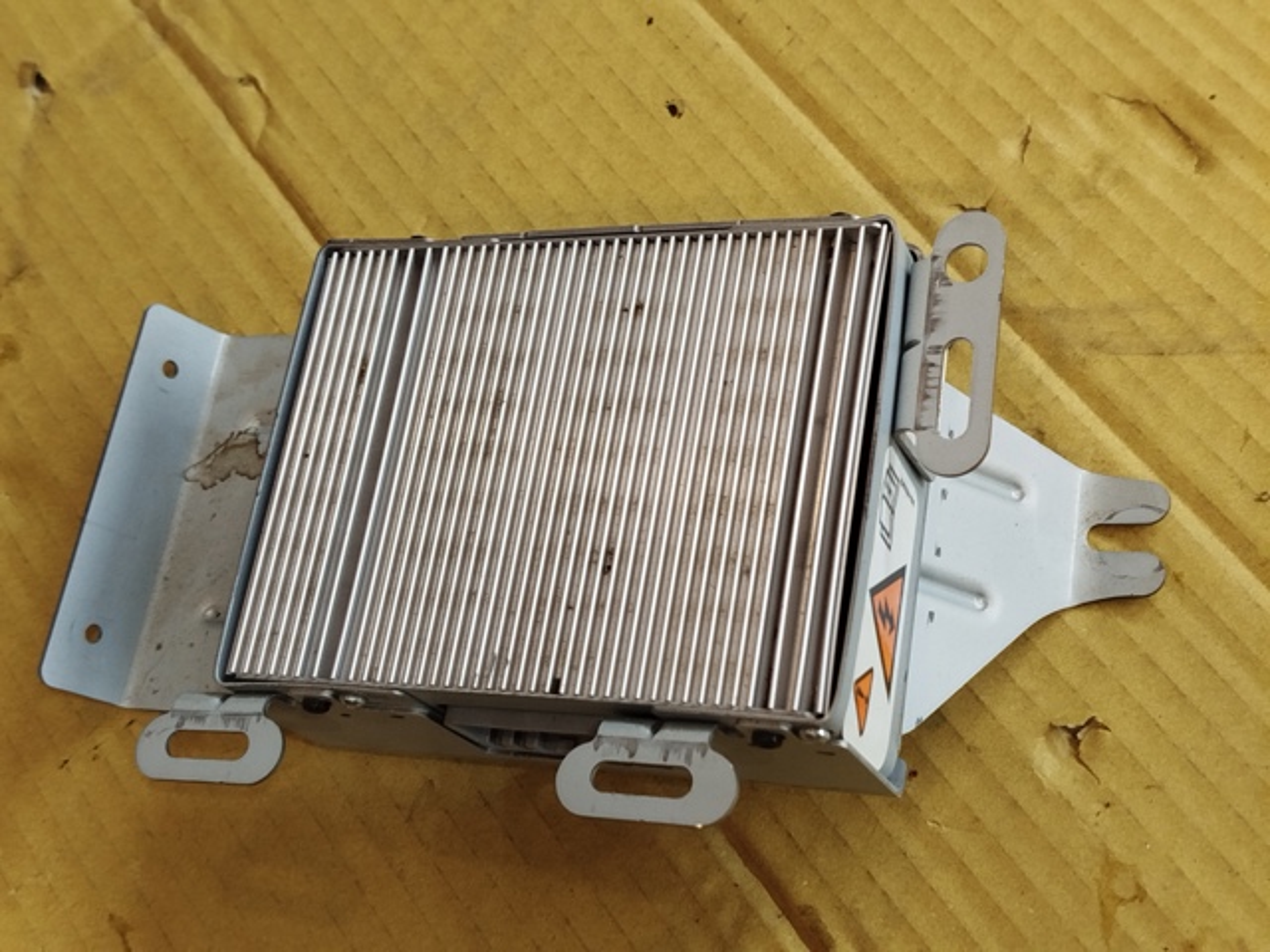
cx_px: 635
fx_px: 1761
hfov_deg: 39.7
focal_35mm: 48
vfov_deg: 30.3
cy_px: 476
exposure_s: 1/33
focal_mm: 5.31
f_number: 1.7
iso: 200
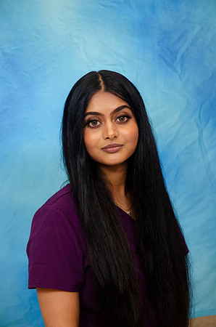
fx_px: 949
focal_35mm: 105
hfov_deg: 13.0
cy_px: 164
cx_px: 108
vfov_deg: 19.5
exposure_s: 1/60
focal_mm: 70
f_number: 5.6
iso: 320
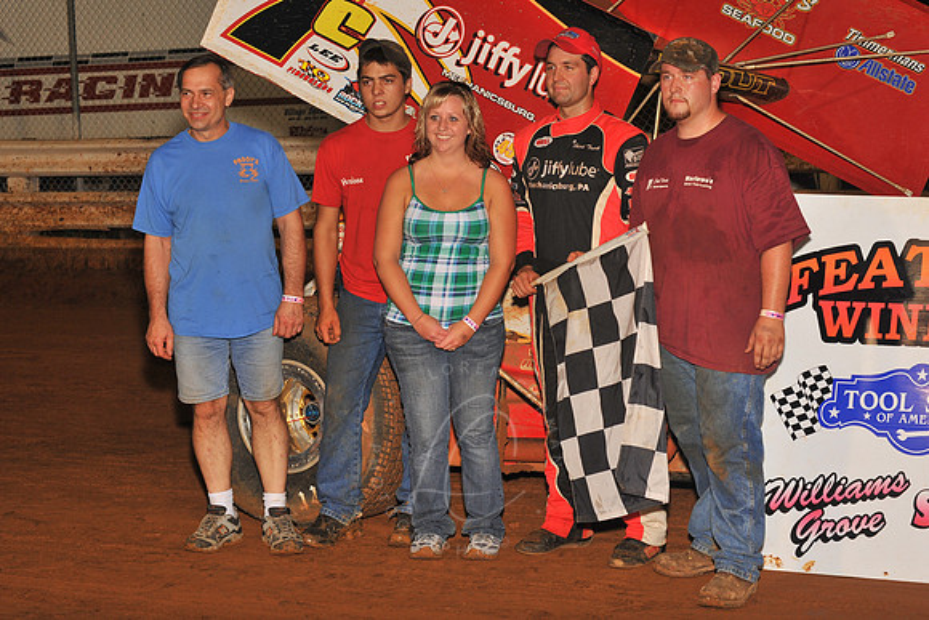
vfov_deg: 17.1
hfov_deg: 25.4
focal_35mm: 80
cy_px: 310
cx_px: 464
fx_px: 2065
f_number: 7.1
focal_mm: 80
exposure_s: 1/320
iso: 500
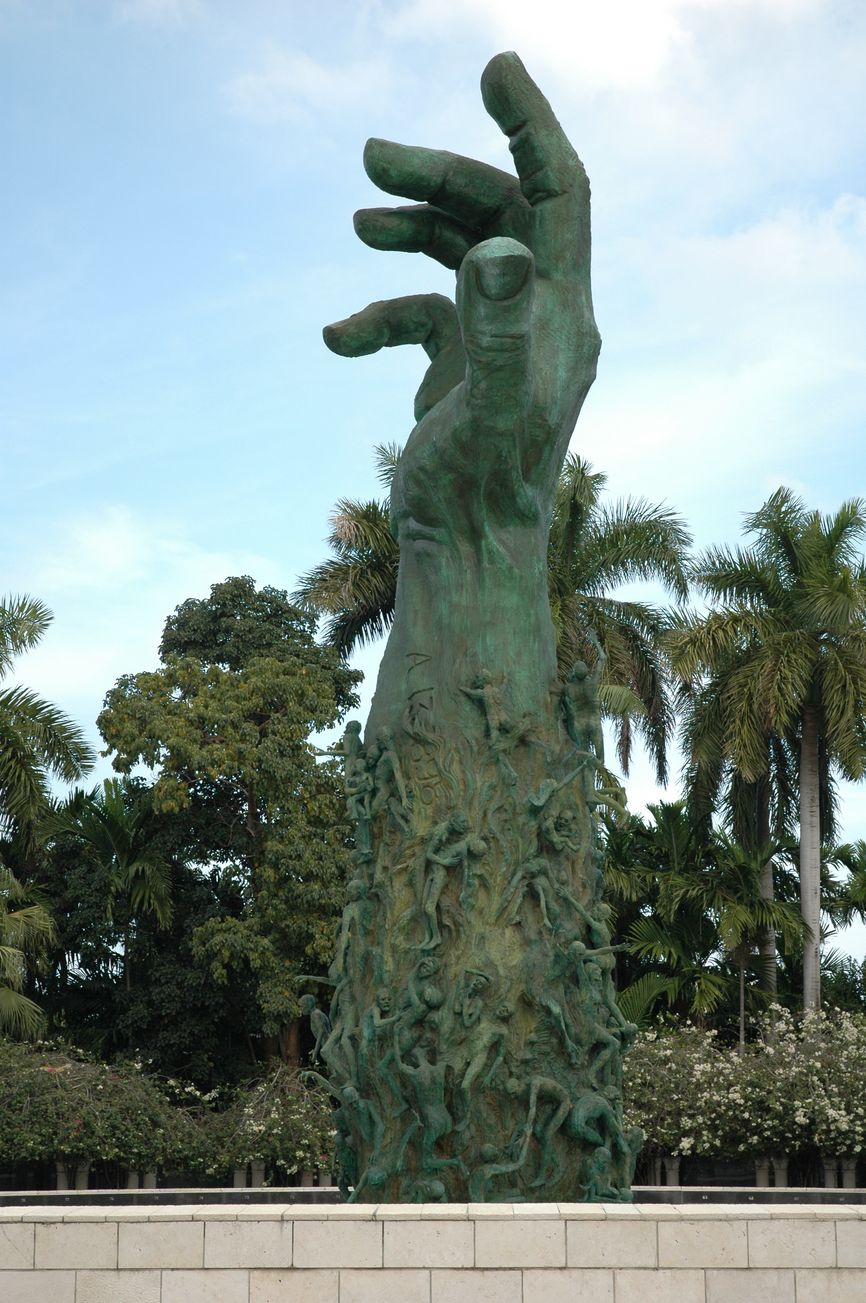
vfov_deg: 28.1
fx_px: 2603
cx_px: 433
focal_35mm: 72
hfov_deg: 18.9
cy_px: 652
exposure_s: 1/500
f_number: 4.5
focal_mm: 48
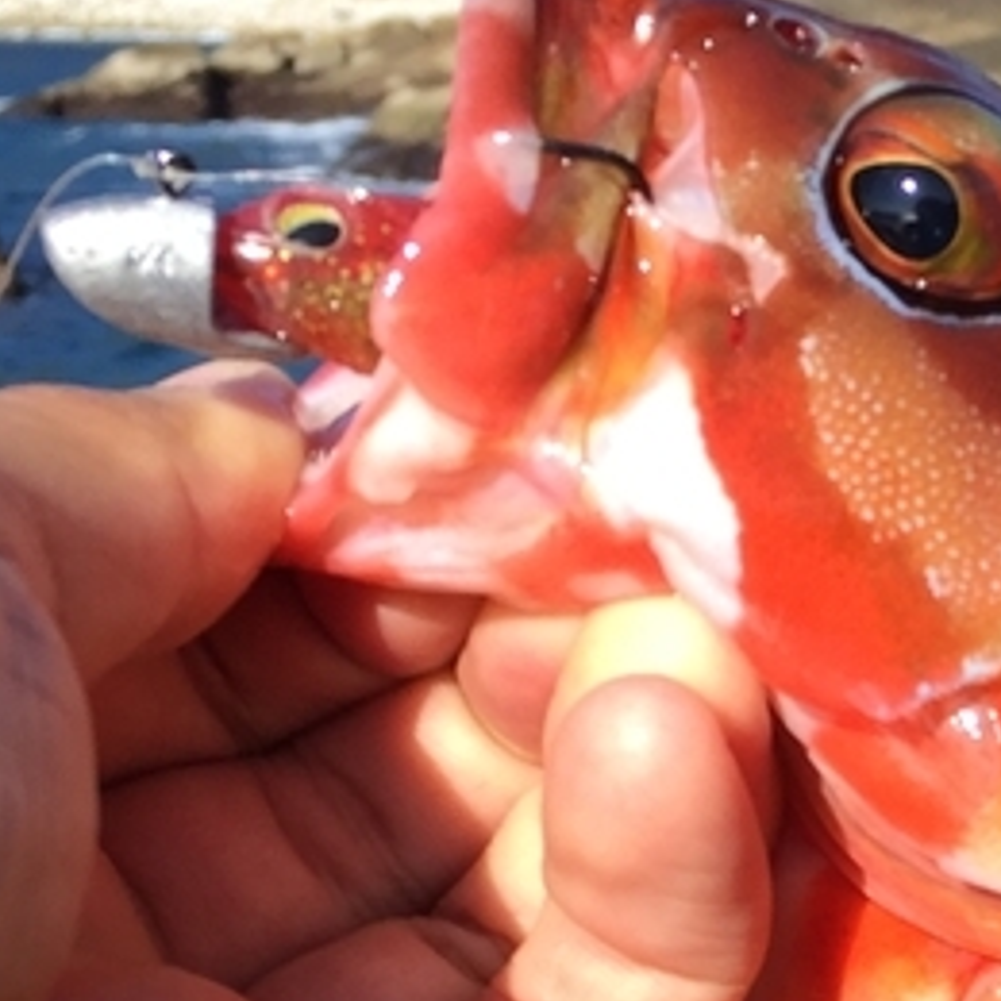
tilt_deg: -19.2
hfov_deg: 16.6
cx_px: 1151
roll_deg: +2.0
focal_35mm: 101
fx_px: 3304
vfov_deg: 16.7
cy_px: 1113
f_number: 2.2
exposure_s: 1/942
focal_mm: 4.15
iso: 32
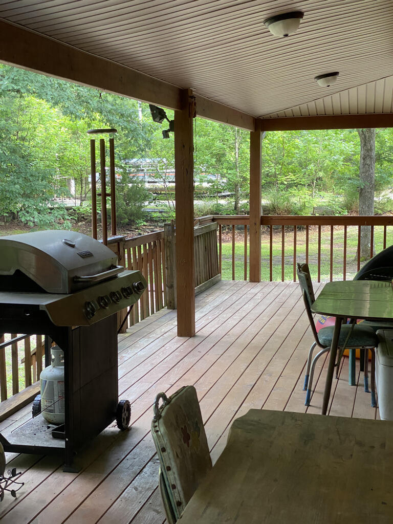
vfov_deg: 36.8
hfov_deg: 28.0
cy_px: 262
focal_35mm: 52
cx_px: 196
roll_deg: +0.2
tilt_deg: -6.4
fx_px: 787
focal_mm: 6
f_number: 2
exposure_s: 1/121
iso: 125
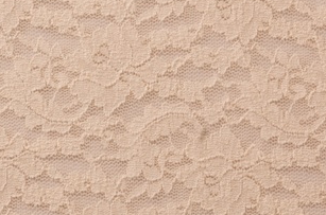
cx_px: 108
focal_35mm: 220
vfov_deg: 6.2
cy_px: 63
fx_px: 1987
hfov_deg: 9.4
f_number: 11
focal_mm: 75
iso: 200
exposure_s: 1/250
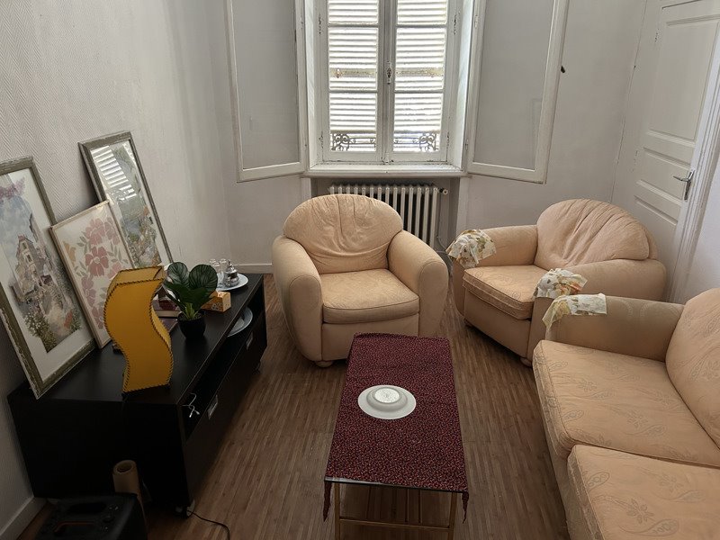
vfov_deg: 53.1
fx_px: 541
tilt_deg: -19.8
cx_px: 360
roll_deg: +0.6
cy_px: 270
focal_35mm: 26
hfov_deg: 67.3
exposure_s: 1/33
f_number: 1.5
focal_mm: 5.7
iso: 400
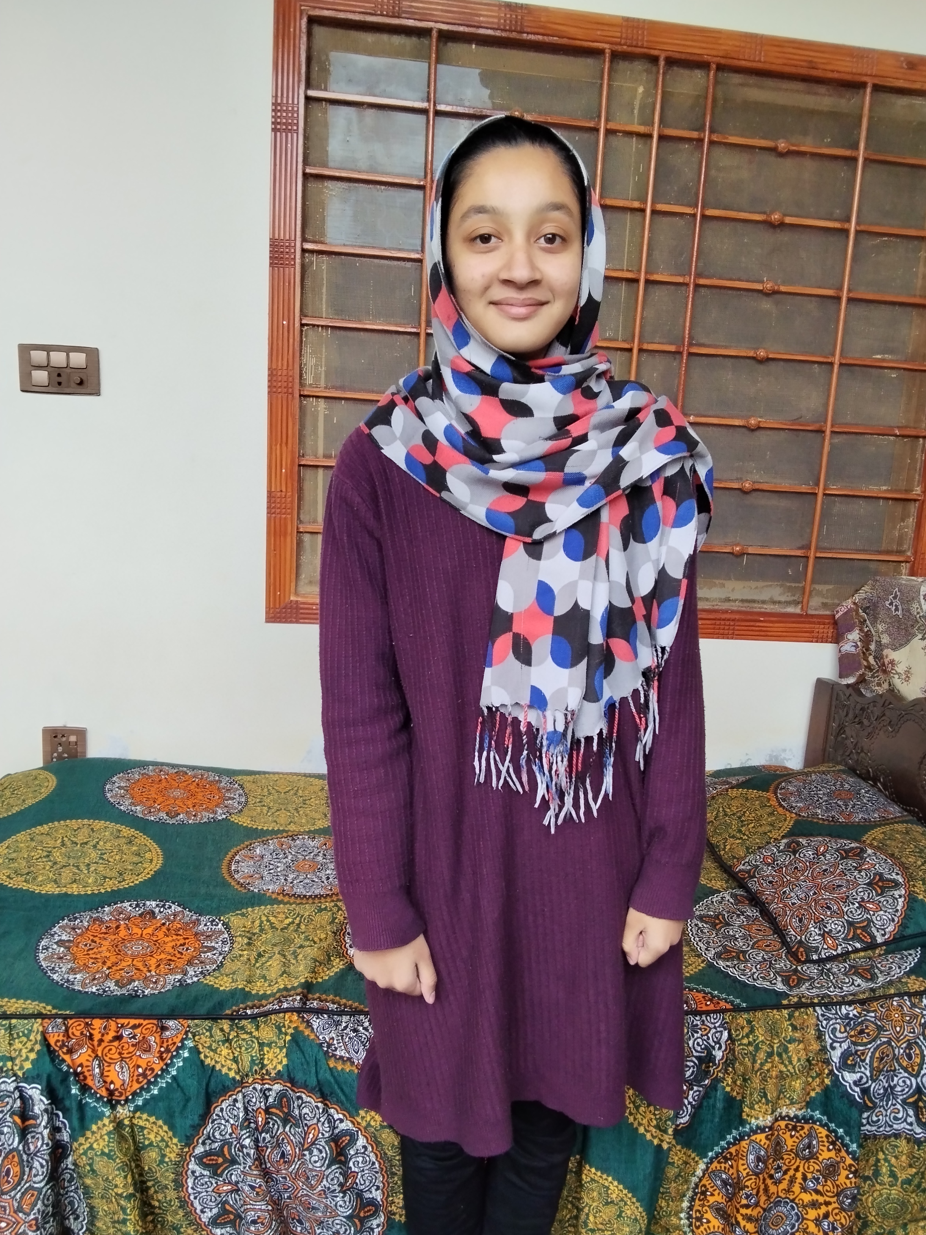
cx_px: 480
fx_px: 963
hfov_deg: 51.3
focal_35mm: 27
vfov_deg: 65.3
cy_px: 637
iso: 80
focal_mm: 2.78
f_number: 2
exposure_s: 1/100
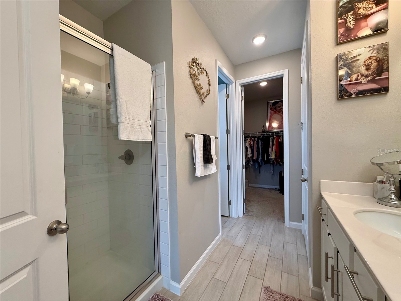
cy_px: 150
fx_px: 162
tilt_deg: -0.2
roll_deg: +1.6
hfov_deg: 102.1
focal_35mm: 14
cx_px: 200
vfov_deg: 85.7
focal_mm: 2.22
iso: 200
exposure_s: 1/120
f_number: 2.2
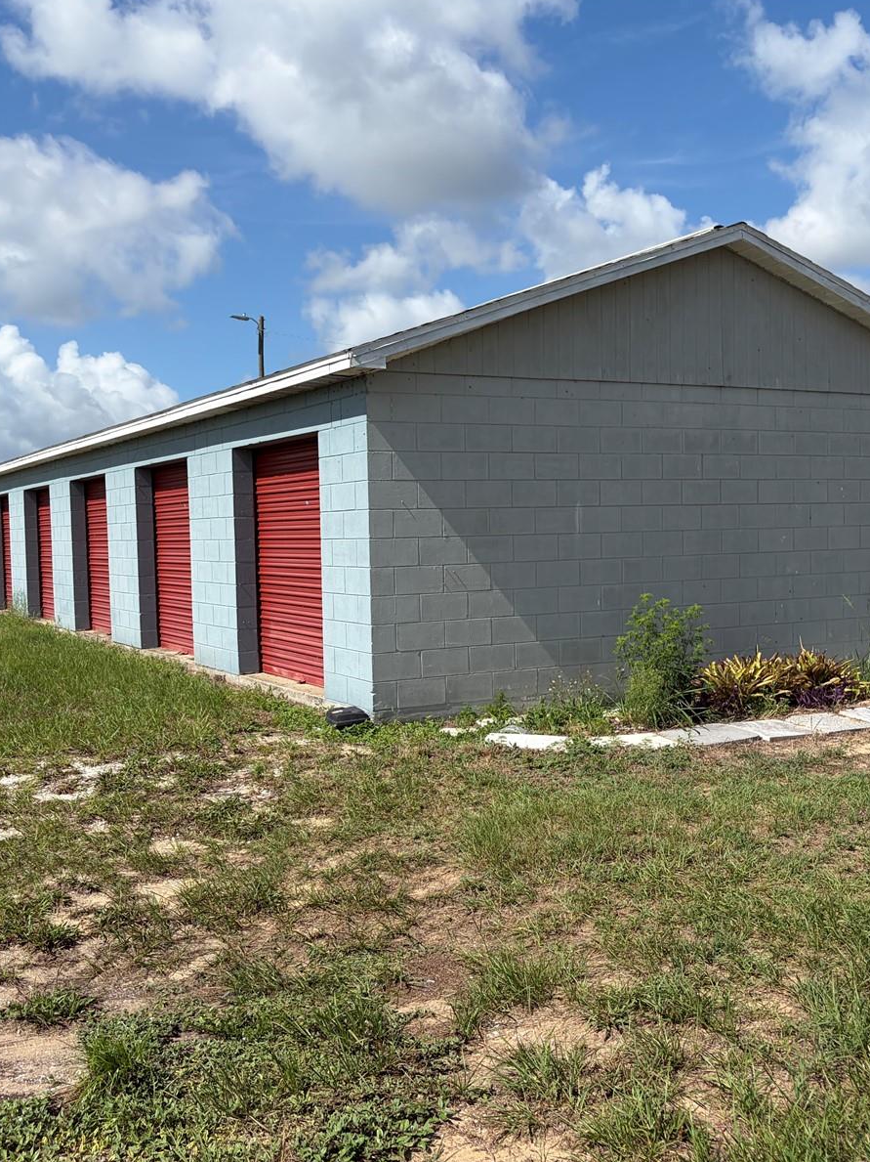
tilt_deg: -1.3
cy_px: 579
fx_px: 1173
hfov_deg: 40.6
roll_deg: +2.8
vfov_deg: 52.6
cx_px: 382
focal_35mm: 35
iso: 50
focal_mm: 5.96
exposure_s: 1/4608
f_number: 1.6
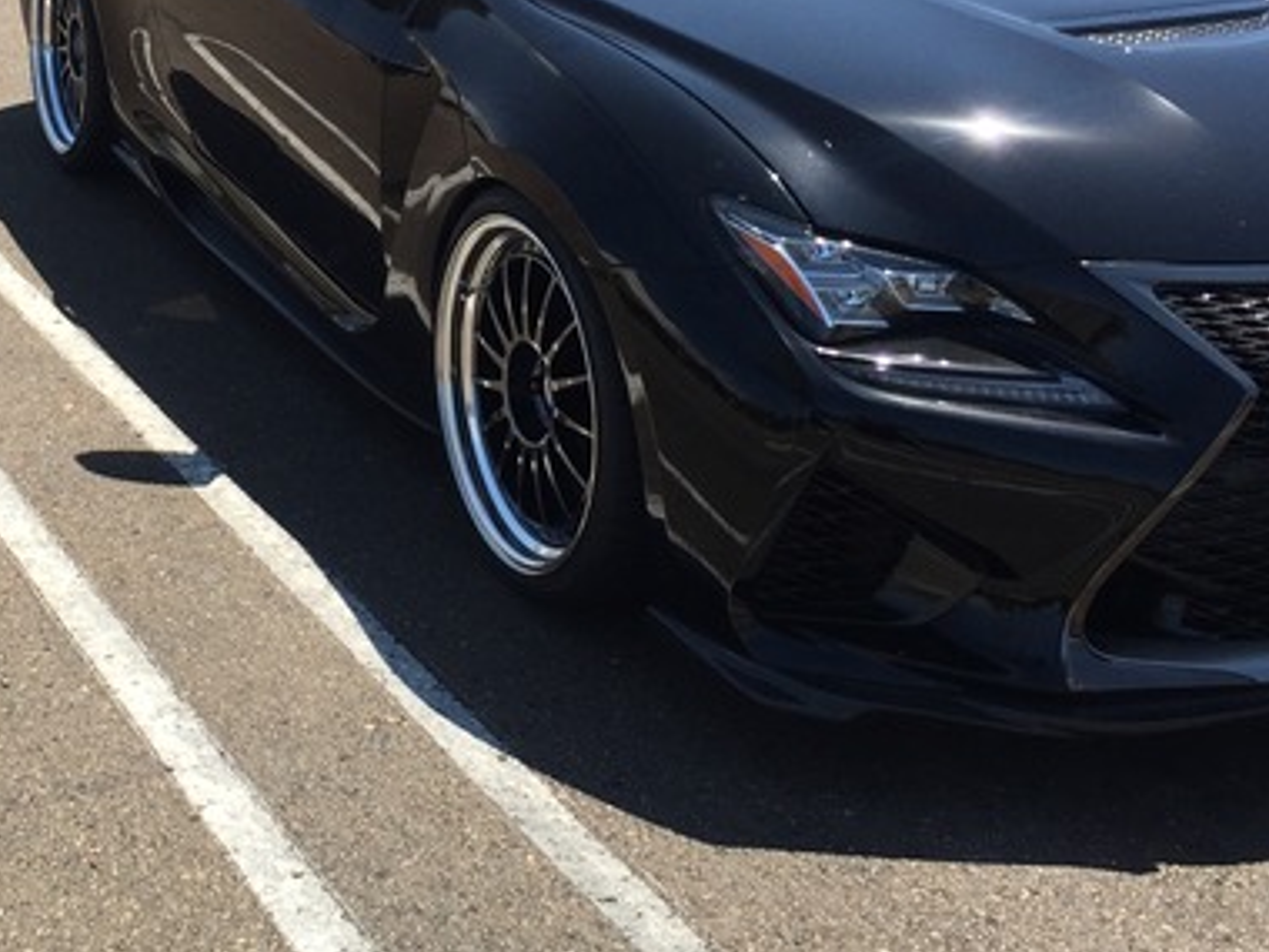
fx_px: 2236
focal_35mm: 61
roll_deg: +0.5
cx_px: 311
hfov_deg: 31.1
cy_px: 264
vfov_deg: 23.8
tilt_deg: -16.4
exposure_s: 1/1647
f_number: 2.2
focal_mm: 4.15
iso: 32
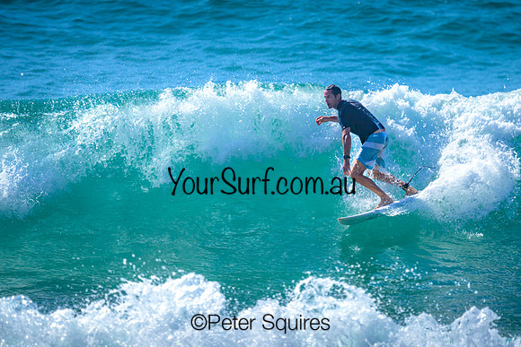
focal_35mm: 1086
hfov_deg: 1.9
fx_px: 15726
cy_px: 149
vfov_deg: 1.3
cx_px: 273
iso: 360
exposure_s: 1/3200
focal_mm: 800
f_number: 6.3
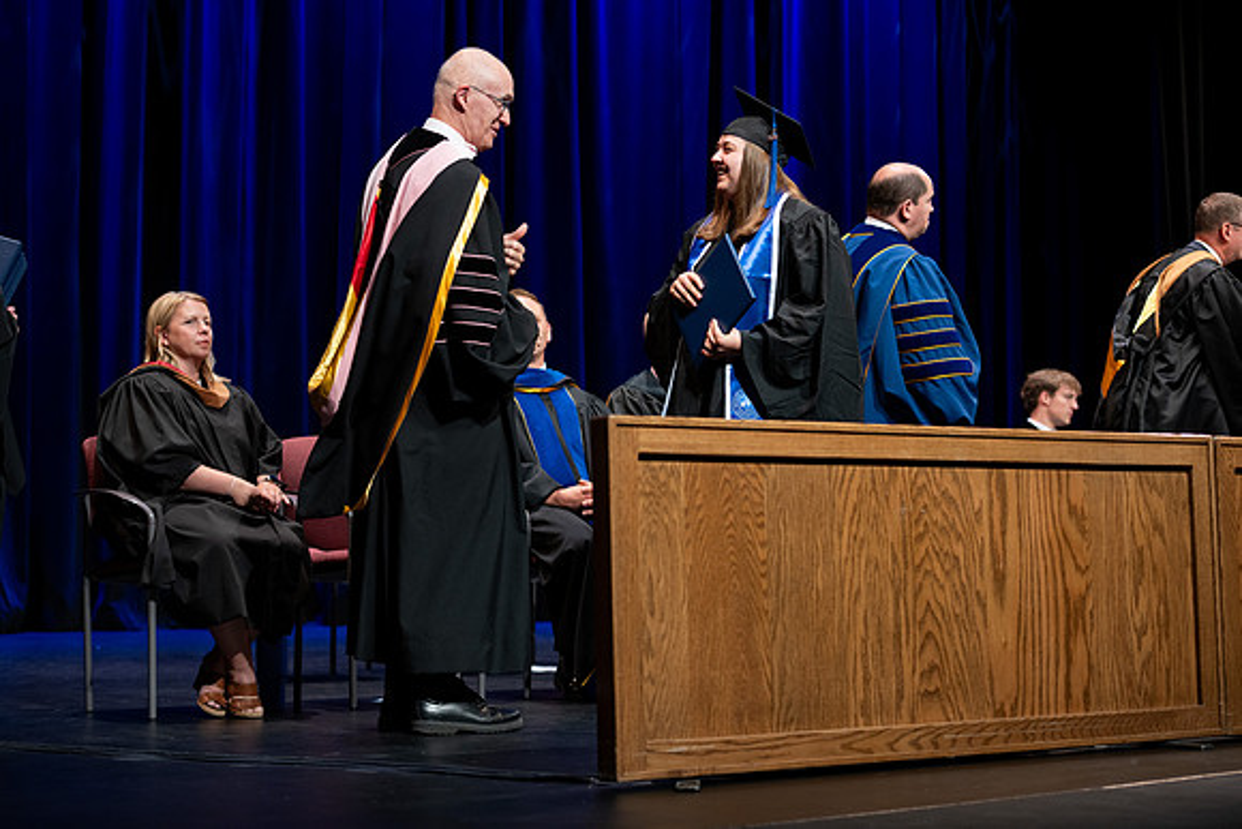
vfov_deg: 19.5
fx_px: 2415
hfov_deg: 28.8
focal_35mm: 70
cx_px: 621
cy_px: 414
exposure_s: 1/250
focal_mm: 70
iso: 500
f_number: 2.8
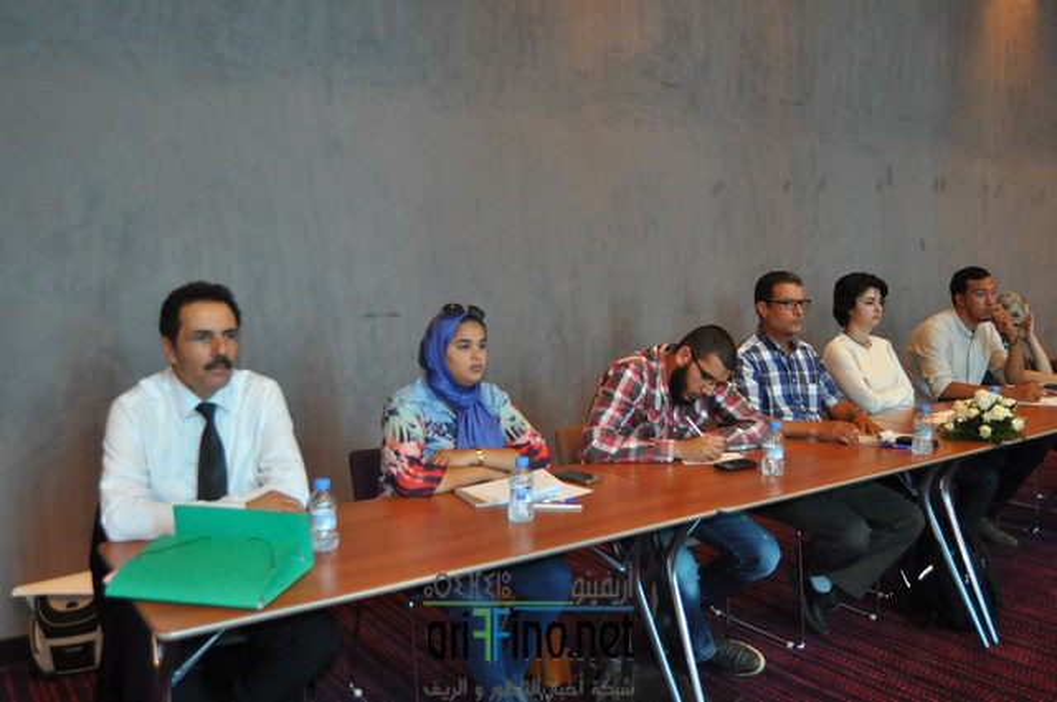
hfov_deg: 62.0
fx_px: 880
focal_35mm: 30
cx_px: 528
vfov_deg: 43.5
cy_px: 351
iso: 800
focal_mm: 20
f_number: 3.5
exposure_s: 1/60
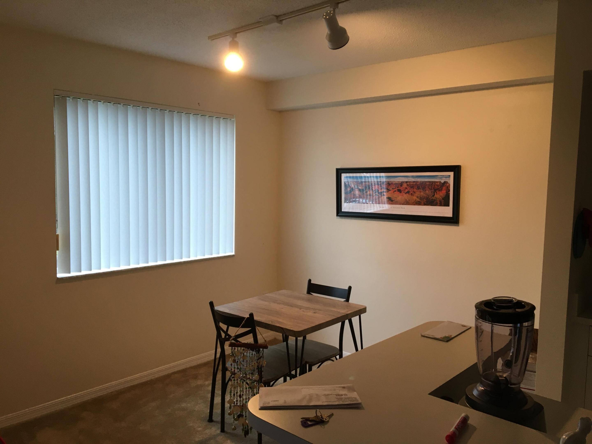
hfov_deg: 61.7
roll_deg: -1.9
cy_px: 222
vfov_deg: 48.2
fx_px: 496
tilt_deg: -4.3
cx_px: 296
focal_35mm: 29
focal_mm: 4.15
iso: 64
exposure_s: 1/30
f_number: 2.2
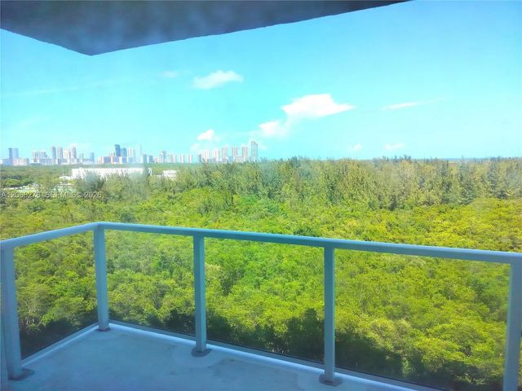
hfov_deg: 71.6
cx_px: 261
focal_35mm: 24
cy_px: 196
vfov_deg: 56.8
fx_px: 362
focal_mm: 5.24
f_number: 2.8
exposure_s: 1/521
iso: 50
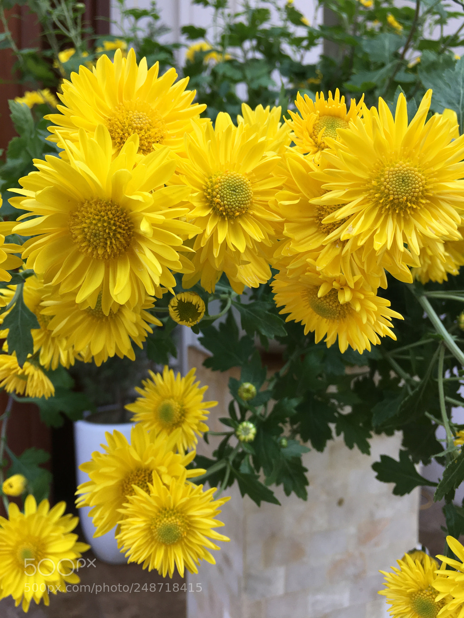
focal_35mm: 29
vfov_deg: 61.7
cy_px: 309
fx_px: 518
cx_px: 232
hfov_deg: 48.2
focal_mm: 4.15
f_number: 2.2
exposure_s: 1/100
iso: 25
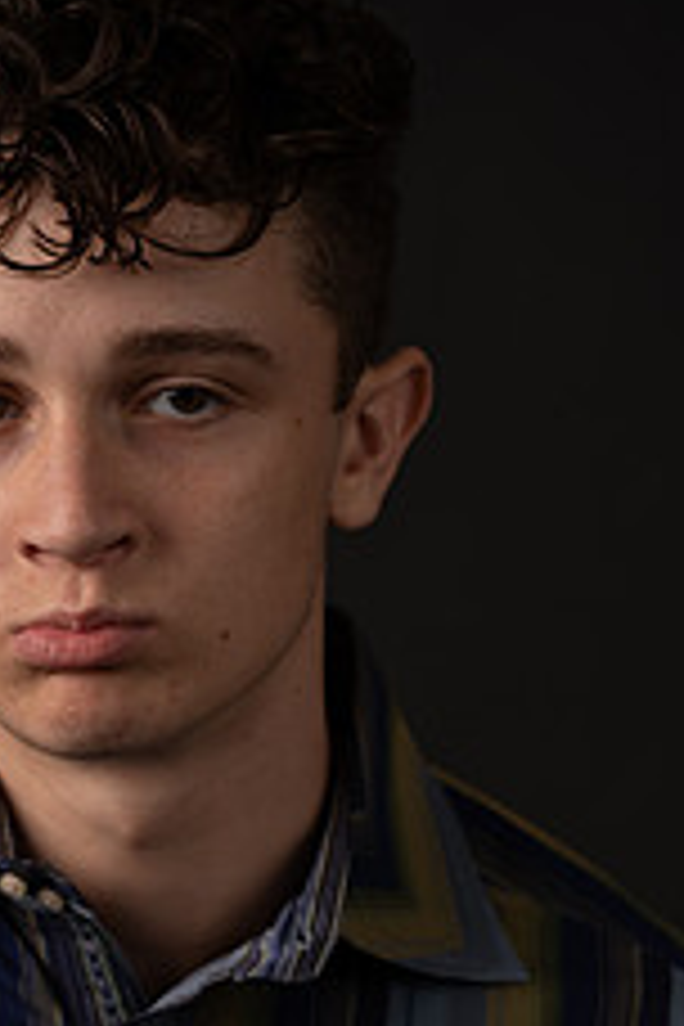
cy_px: 999
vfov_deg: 12.1
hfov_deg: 8.1
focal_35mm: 168
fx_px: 4788
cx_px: 40
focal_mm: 85
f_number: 4
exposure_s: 1/200
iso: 50
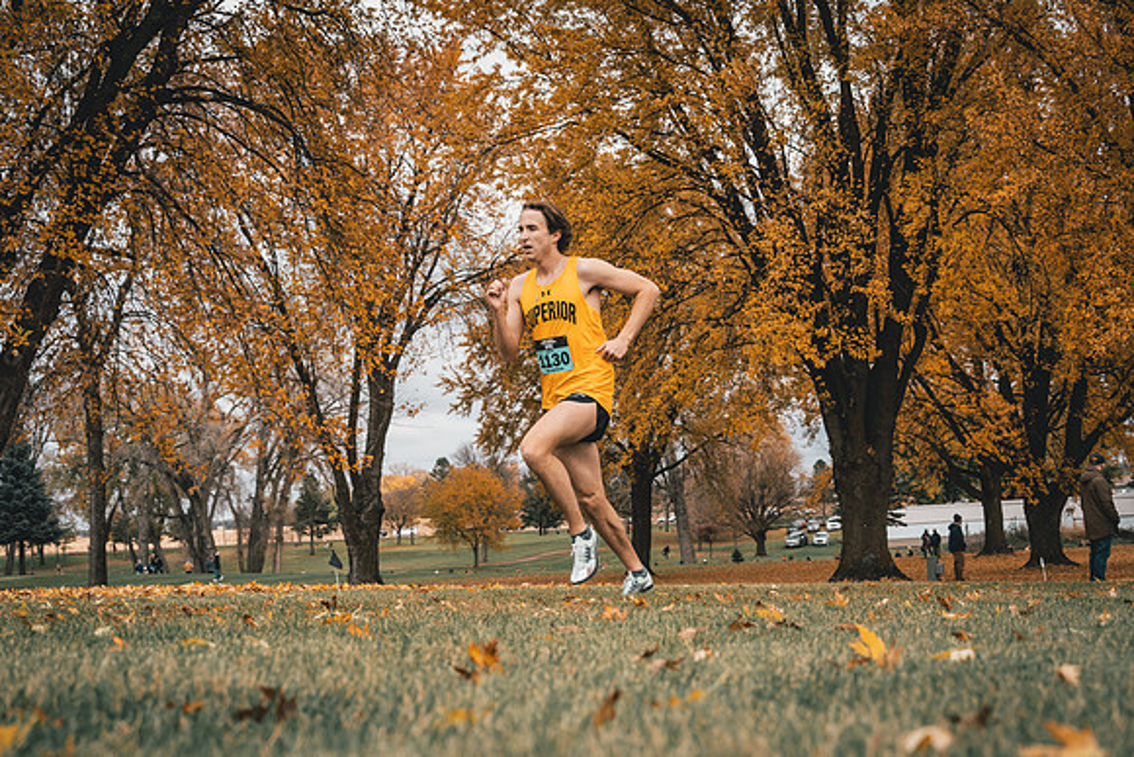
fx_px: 1631
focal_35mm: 52
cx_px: 567
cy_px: 379
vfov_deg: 26.1
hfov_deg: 38.3
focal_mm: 50
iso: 400
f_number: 6.3
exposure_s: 1/800
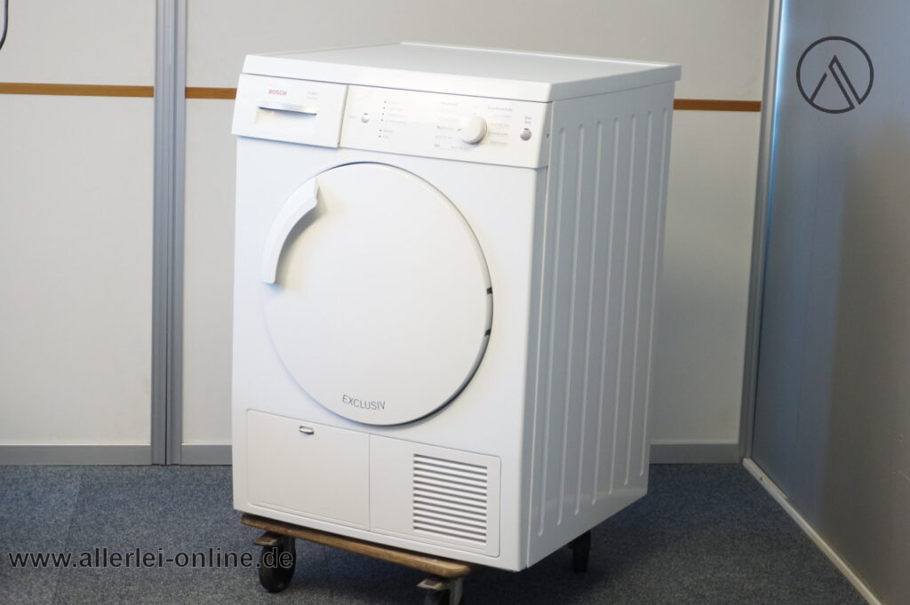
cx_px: 455
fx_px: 1894
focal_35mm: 75
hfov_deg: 27.0
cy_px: 302
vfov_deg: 18.2
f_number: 5.6
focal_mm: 50
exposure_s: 1/30
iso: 800
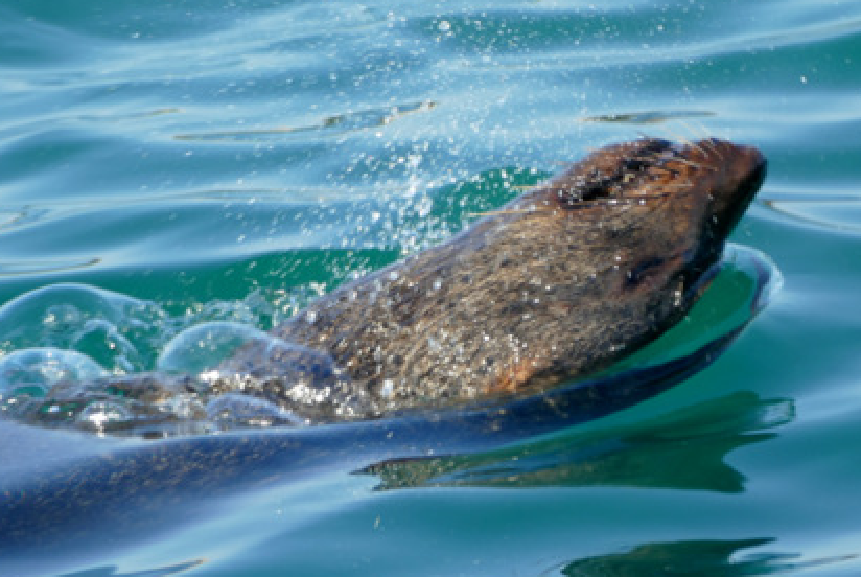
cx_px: 261
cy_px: 340
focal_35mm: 582
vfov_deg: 2.4
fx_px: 13939
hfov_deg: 3.5
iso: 125
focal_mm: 146
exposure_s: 1/400
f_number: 4
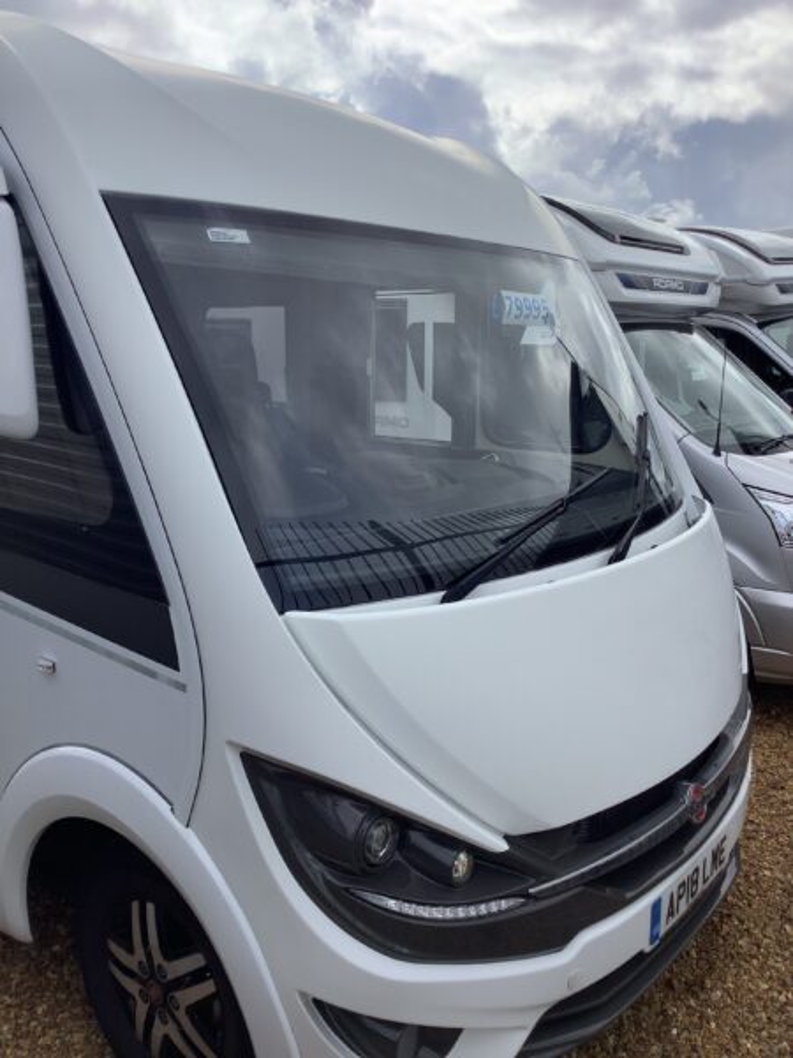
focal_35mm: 31
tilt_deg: -12.2
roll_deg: -0.1
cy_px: 529
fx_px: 947
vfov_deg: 58.4
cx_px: 396
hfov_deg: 45.4
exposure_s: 1/1253
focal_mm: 3.3
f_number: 2.4
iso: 25
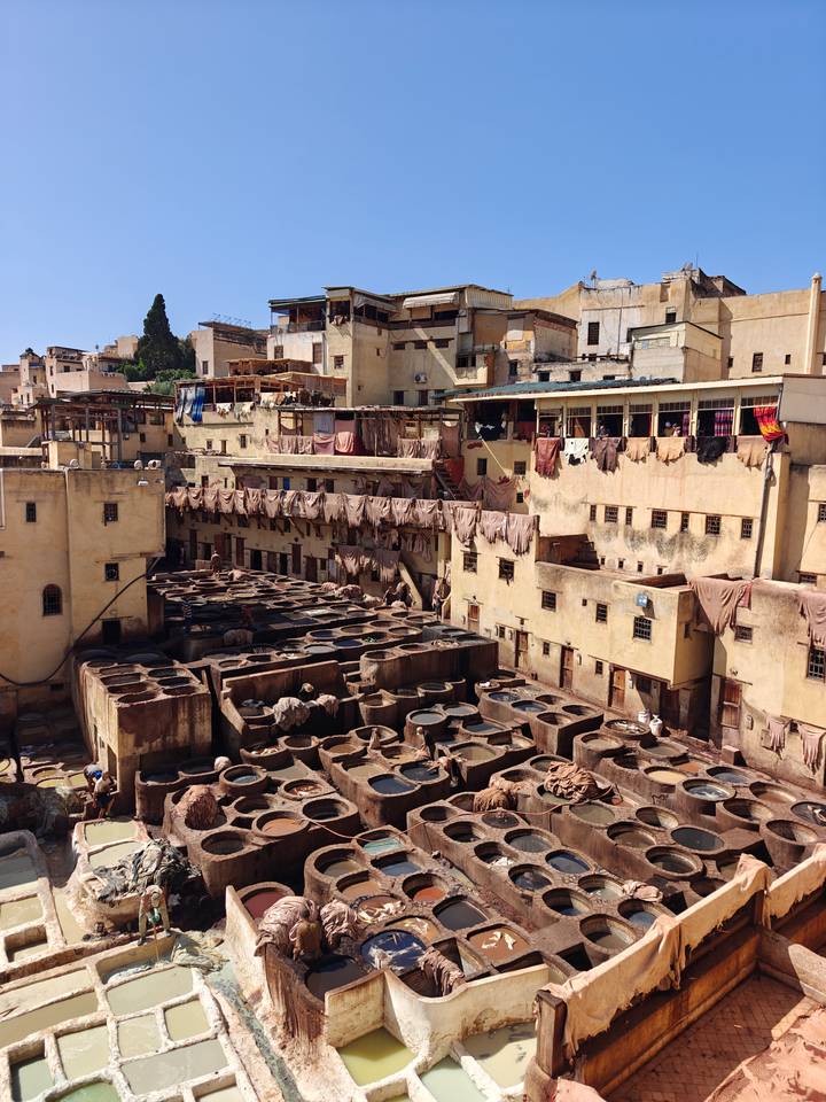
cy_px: 551
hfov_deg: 58.9
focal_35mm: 23
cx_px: 413
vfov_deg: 73.9
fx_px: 732
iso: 50
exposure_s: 1/1360
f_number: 1.6
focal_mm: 6.06
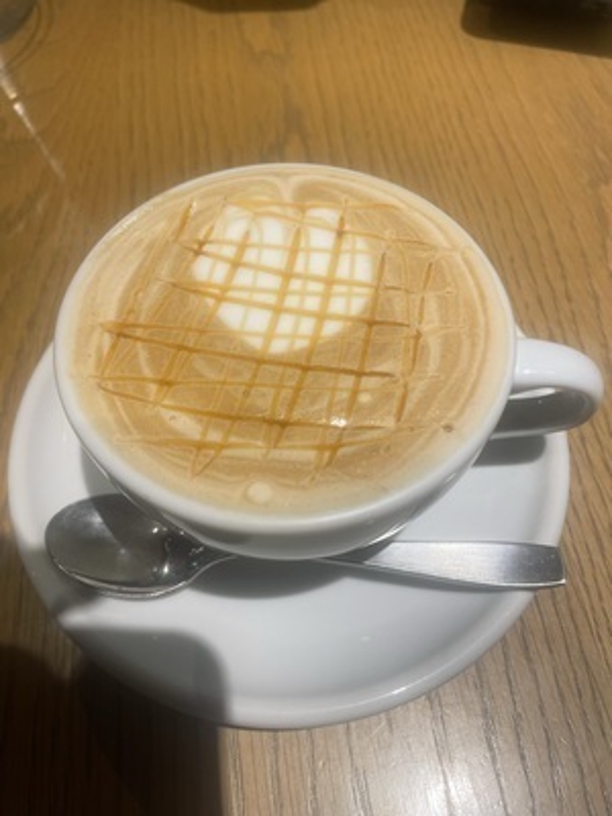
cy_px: 408
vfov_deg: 67.3
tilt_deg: -59.8
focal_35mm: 26
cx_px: 306
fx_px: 613
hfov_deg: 53.1
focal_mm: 4.2
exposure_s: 1/100
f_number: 1.6
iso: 50
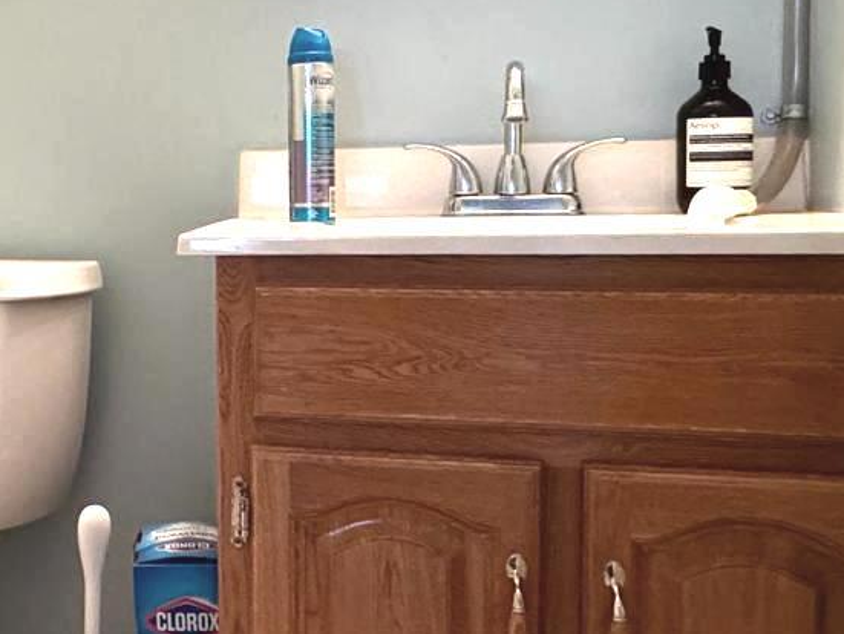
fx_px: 1269
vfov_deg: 28.0
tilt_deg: -4.3
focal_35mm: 52
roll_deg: +1.1
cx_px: -2
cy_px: 251
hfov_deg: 33.6
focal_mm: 2.22
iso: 400
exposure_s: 1/60
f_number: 2.2
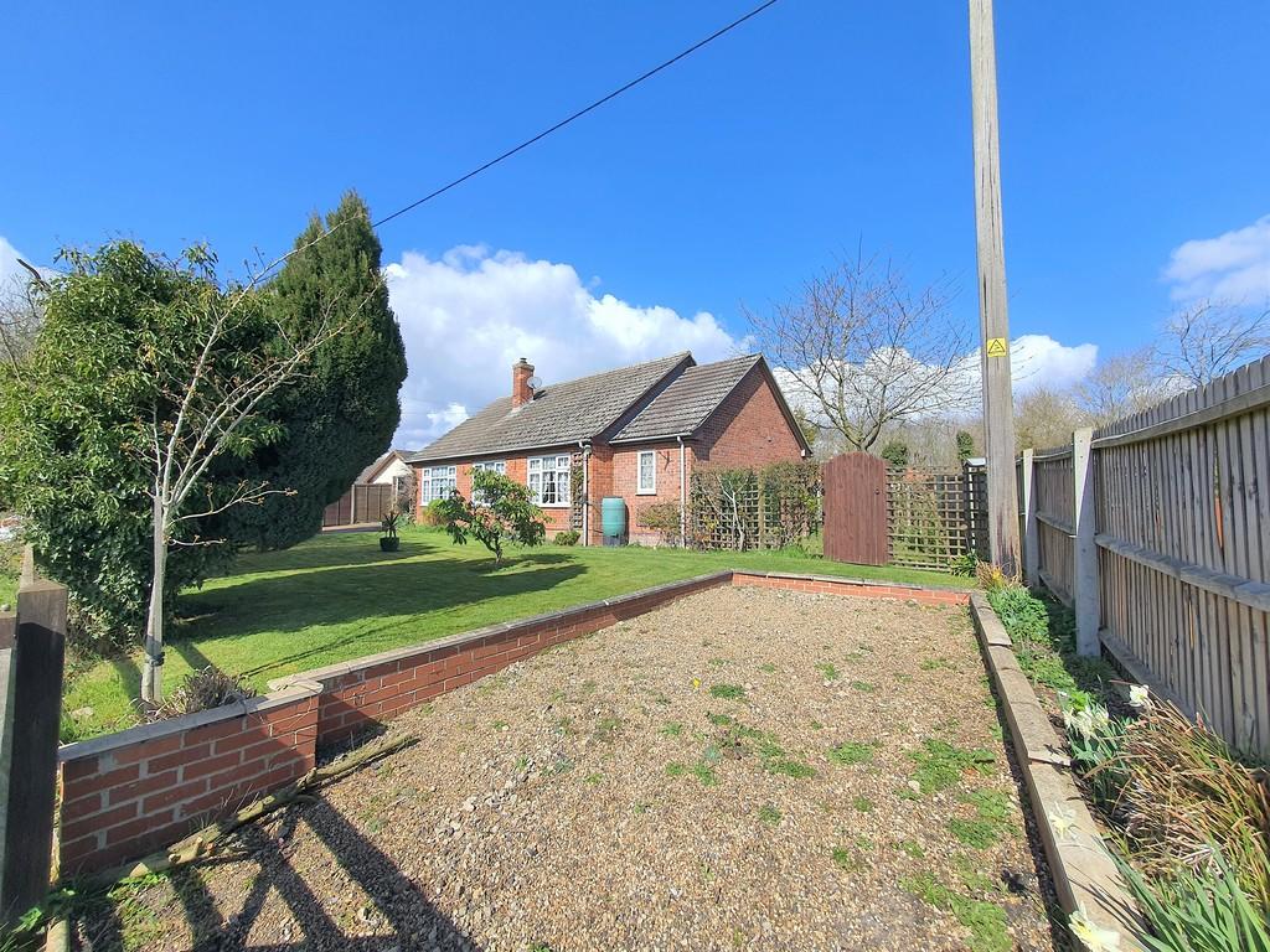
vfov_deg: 89.9
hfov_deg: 106.2
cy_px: 476
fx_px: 477
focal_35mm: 13
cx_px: 635
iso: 50
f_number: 2.2
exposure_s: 1/984
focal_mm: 1.8
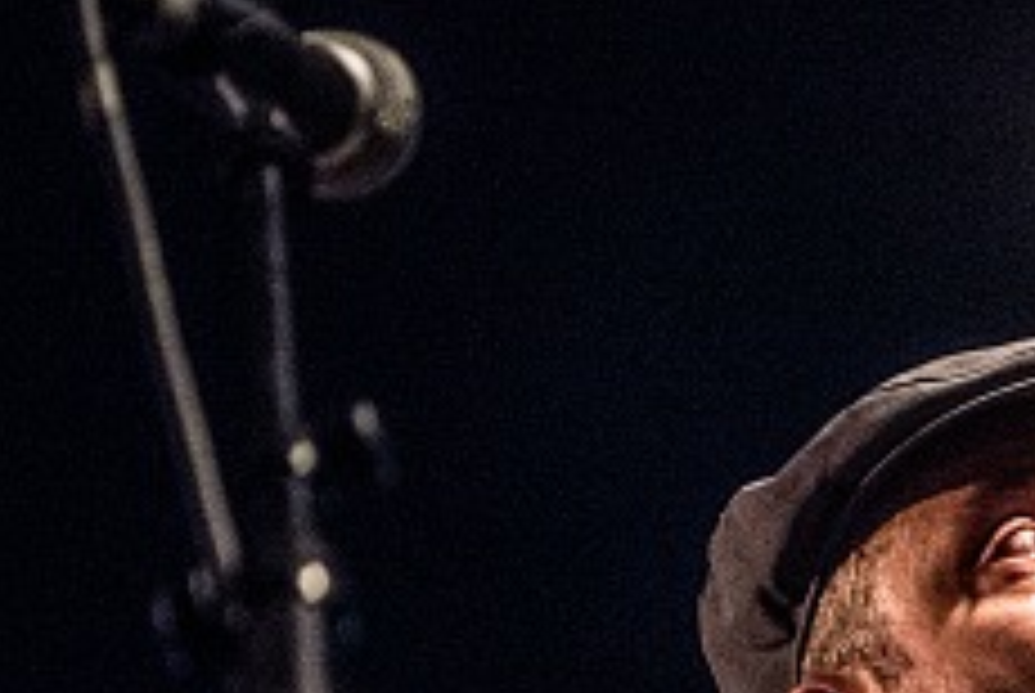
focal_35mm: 219
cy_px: 920
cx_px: 1616
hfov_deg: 9.1
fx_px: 6304
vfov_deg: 6.2
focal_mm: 70
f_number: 2.8
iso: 1250
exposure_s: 1/160
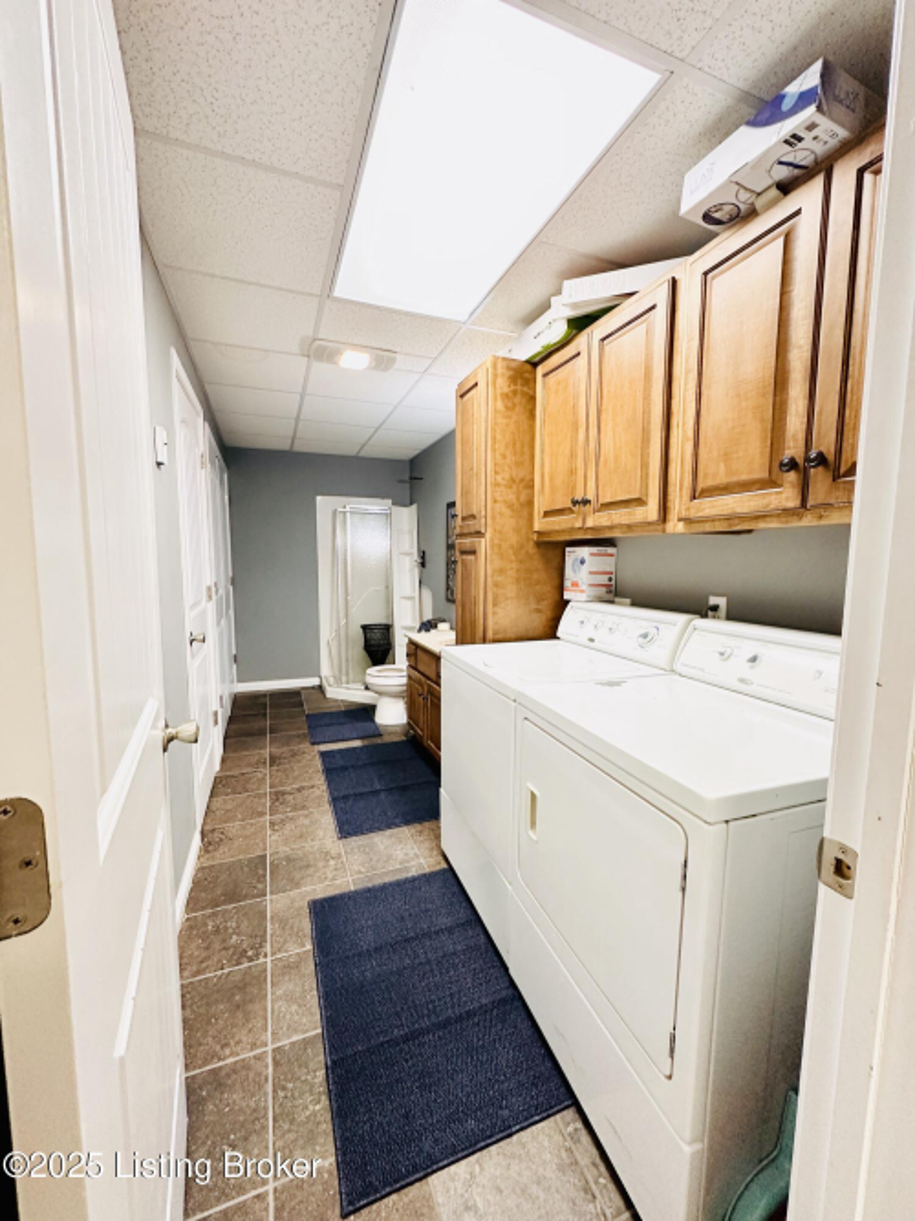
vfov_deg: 102.1
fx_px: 494
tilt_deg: -5.1
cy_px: 610
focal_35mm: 14
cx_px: 458
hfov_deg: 85.7
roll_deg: -0.7
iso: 320
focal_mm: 2.22
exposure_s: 1/120
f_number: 2.2
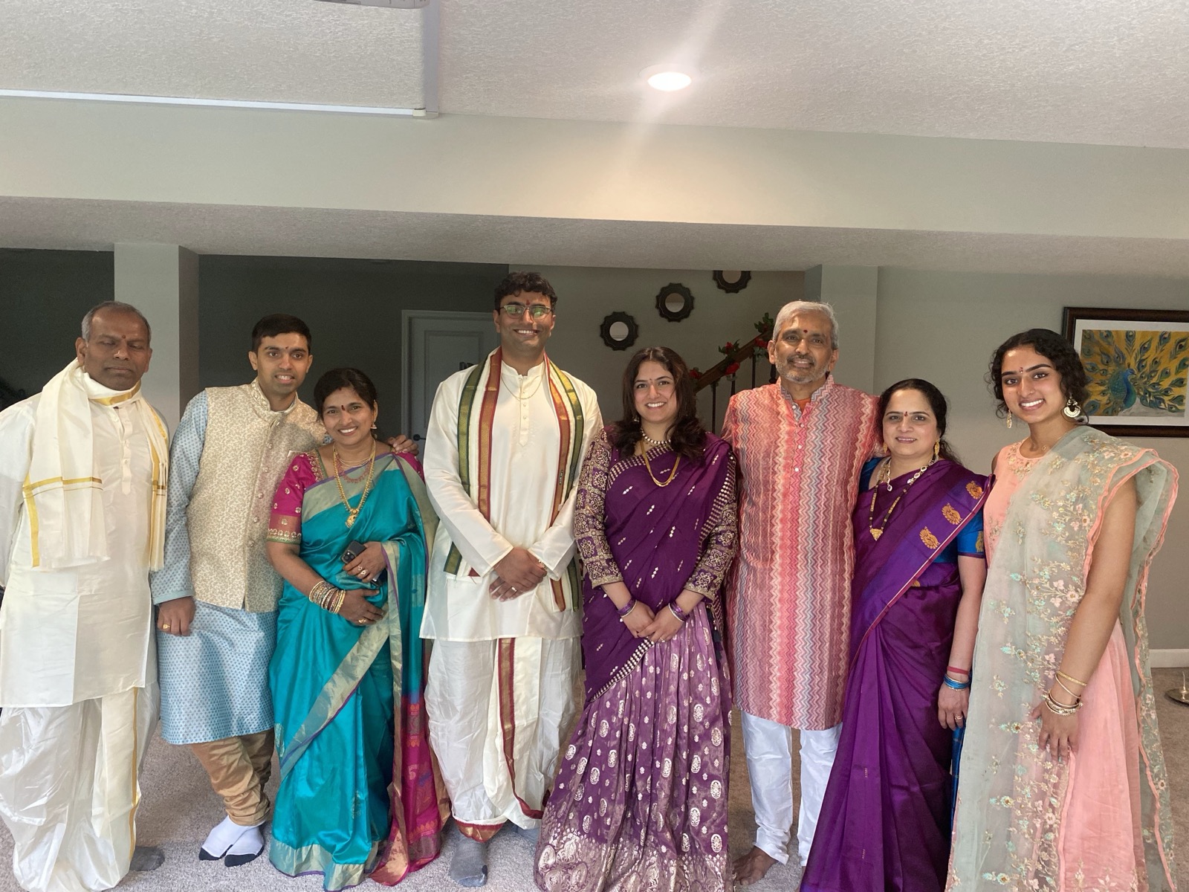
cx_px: 594
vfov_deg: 53.1
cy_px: 446
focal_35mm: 26
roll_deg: -1.2
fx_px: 893
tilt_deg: -3.7
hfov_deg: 67.3
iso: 200
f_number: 1.8
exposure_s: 1/60
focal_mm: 4.25
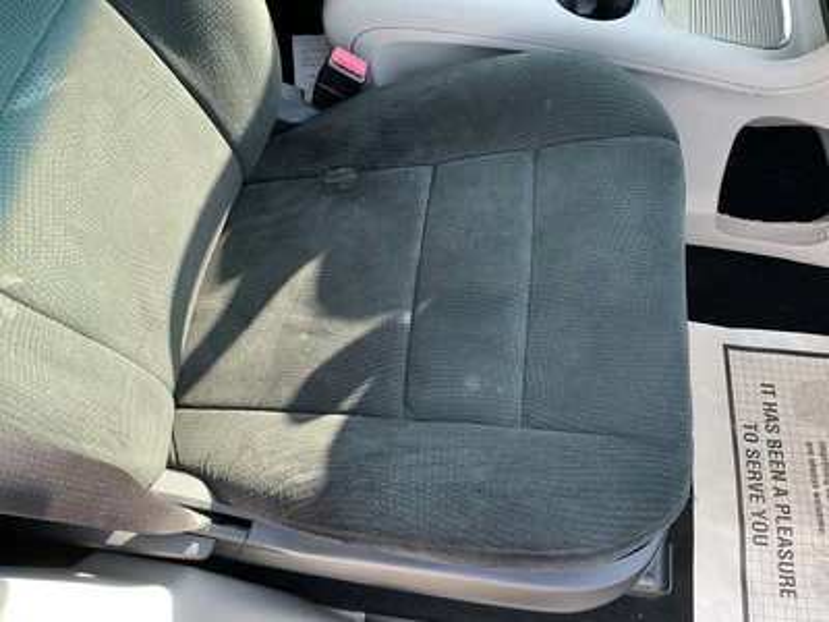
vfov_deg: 49.7
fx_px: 671
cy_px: 311
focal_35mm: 28
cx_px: 414
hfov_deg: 63.4
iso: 64
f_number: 1.8
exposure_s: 1/122
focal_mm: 3
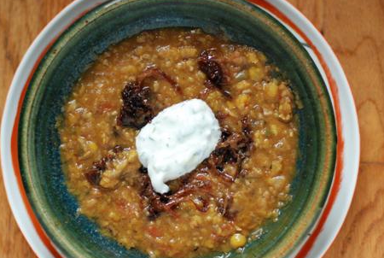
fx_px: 1069
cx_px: 180
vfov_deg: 13.7
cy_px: 149
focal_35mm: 100
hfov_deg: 20.4
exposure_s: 1/320
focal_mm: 50
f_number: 2.2
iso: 800
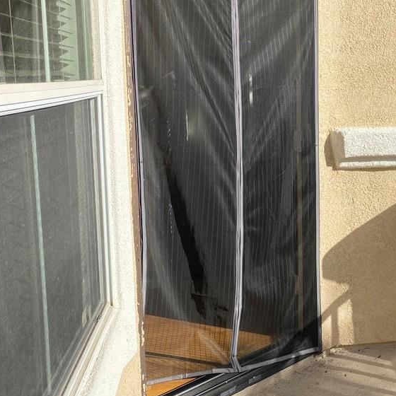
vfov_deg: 39.7
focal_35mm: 42
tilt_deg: -6.6
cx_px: 330
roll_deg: +0.9
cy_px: 146
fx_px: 544
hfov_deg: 38.2
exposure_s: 1/2358
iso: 32
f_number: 1.8
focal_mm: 4.25
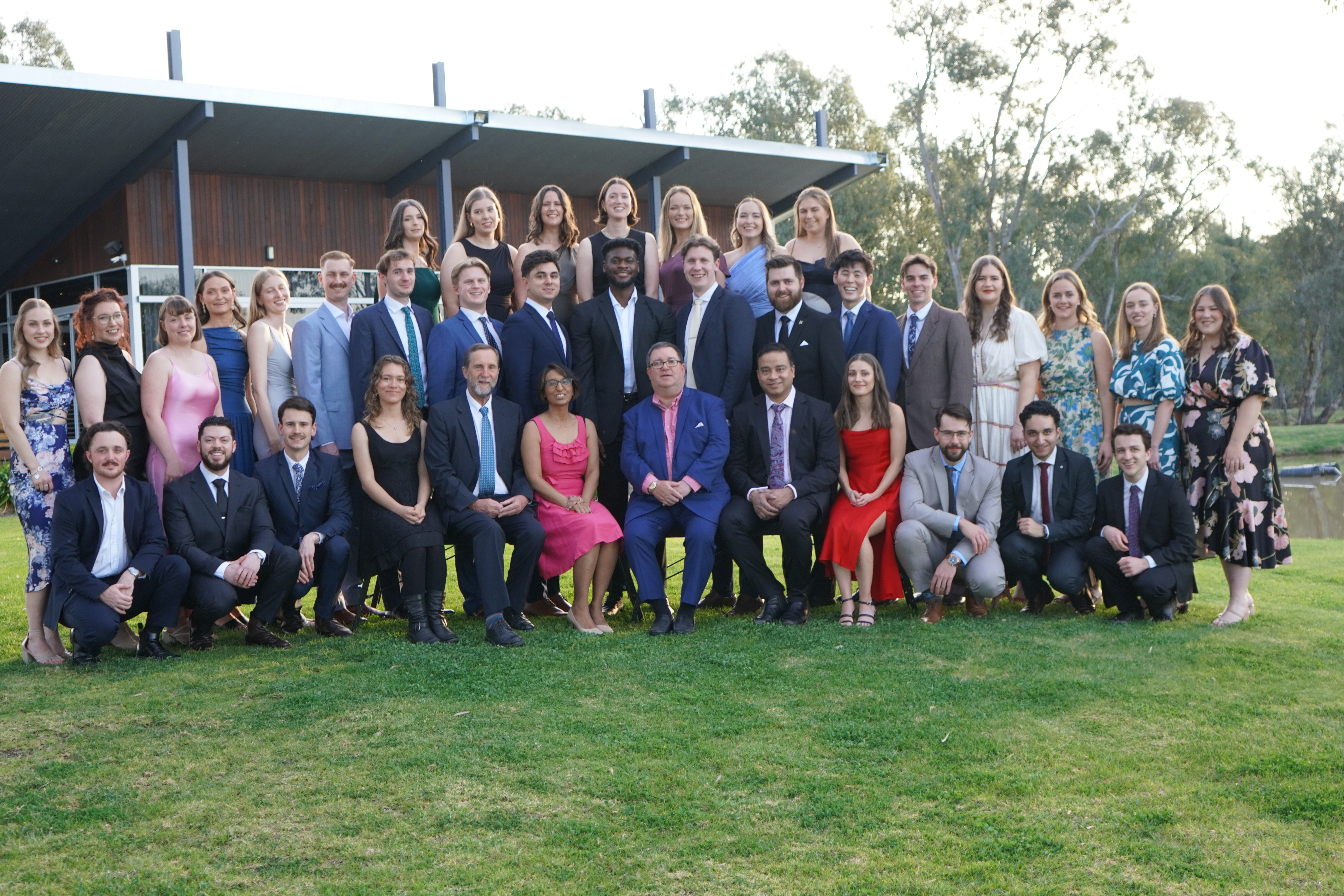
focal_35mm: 46
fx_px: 1736
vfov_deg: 28.9
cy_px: 448
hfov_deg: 42.3
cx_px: 672
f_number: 4
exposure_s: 1/160
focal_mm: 31
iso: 320
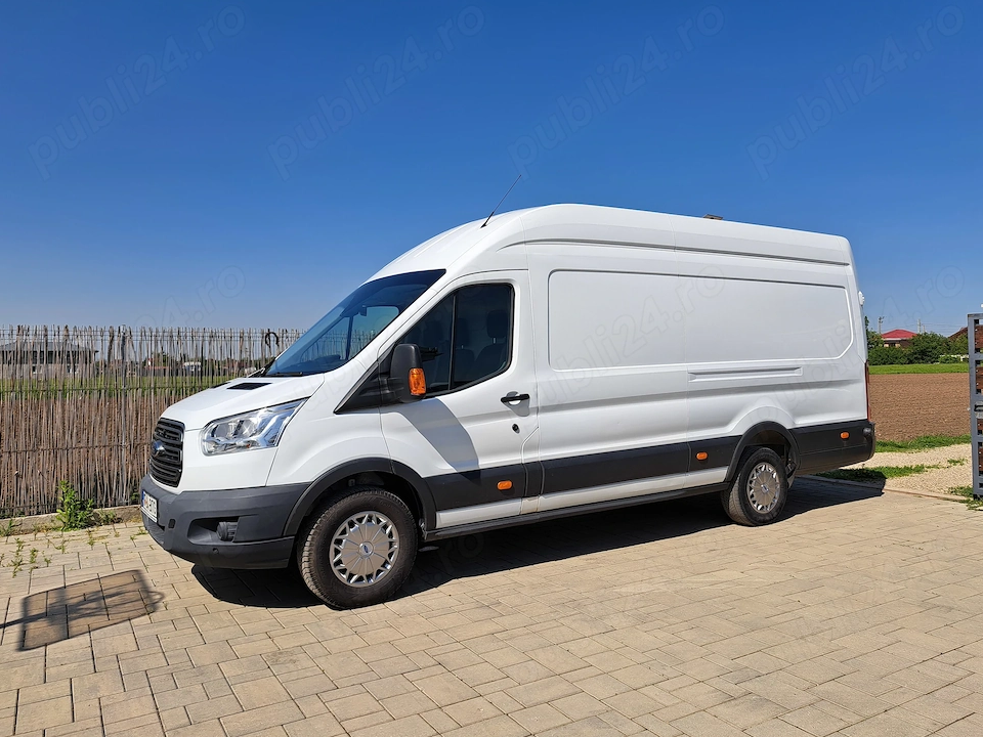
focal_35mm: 25
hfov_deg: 69.4
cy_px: 365
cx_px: 495
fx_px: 710
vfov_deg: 54.9
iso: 50
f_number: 1.8
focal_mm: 5.23
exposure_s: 1/1770
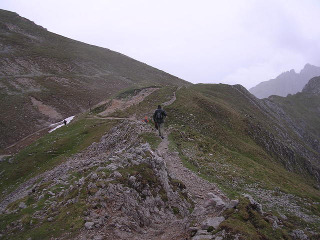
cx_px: 160
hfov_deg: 49.0
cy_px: 120
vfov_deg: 37.7
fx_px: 351
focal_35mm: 38
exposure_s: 1/327
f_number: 2.8
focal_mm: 5.8
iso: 100
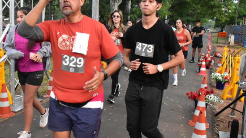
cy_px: 62
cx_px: 84
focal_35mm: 39
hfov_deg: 50.7
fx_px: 254
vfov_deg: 30.4
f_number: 7.1
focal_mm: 18
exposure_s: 1/250
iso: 8000
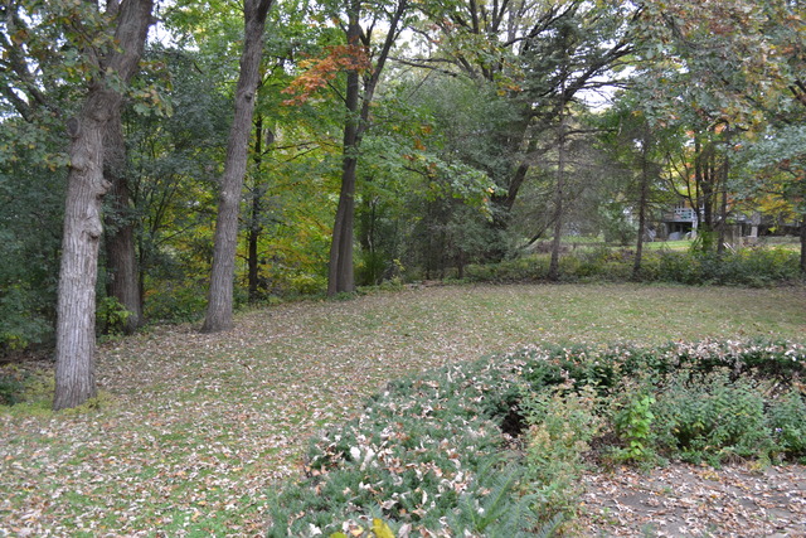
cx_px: 403
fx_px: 672
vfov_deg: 43.6
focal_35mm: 30
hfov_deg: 61.9
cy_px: 269
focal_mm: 20
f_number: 5
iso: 400
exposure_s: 1/100
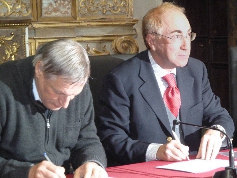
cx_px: 118
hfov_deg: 15.4
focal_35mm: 128
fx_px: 876
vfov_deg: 11.6
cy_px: 89
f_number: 4.4
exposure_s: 1/25
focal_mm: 21
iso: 1000
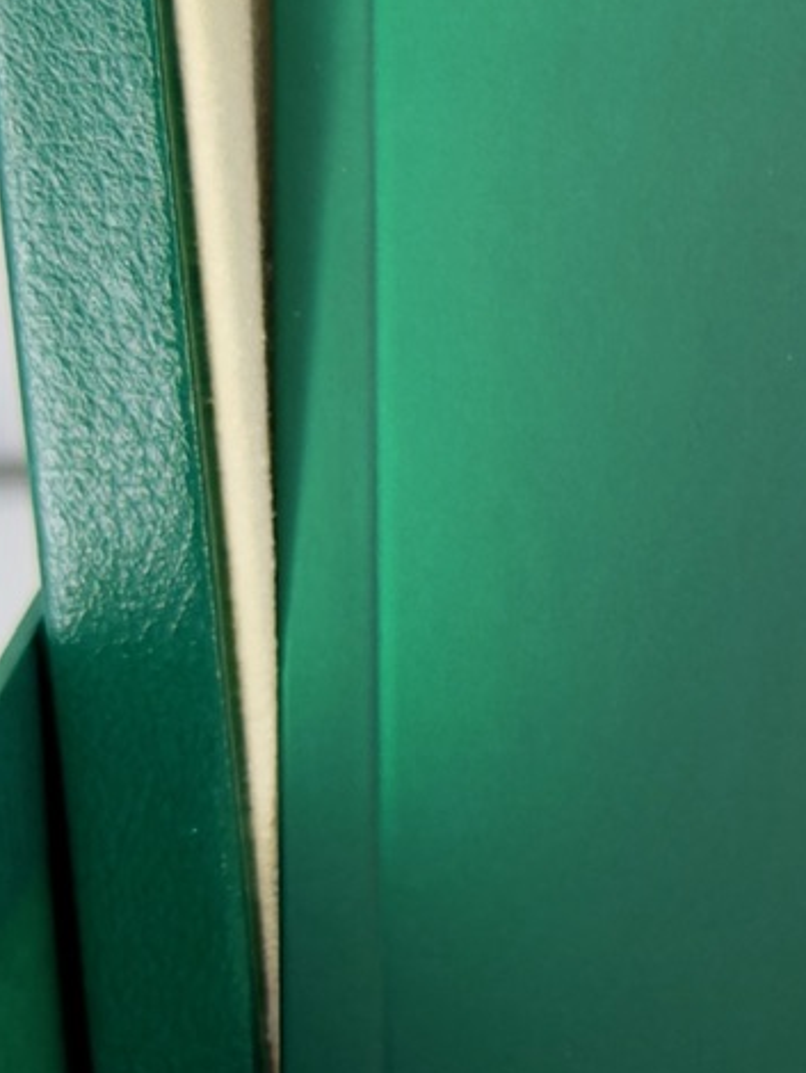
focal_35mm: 209
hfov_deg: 6.8
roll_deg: +0.2
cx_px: 1749
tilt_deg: -29.6
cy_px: 1121
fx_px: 6483
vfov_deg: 9.4
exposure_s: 1/157
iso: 50
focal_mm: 6.76
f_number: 1.78
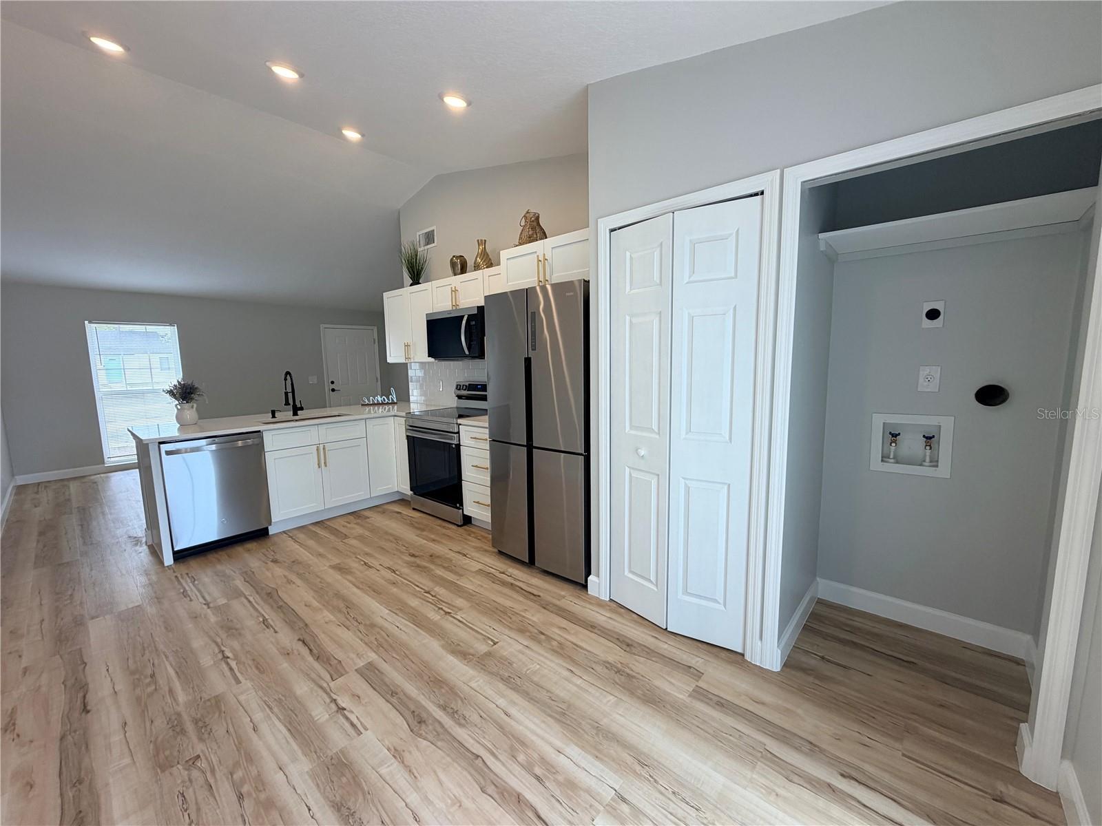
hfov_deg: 102.1
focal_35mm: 14
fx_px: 446
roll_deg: +0.5
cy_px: 413
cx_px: 551
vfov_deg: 85.7
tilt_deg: -7.8
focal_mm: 2.22
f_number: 2.2
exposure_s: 1/120
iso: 100
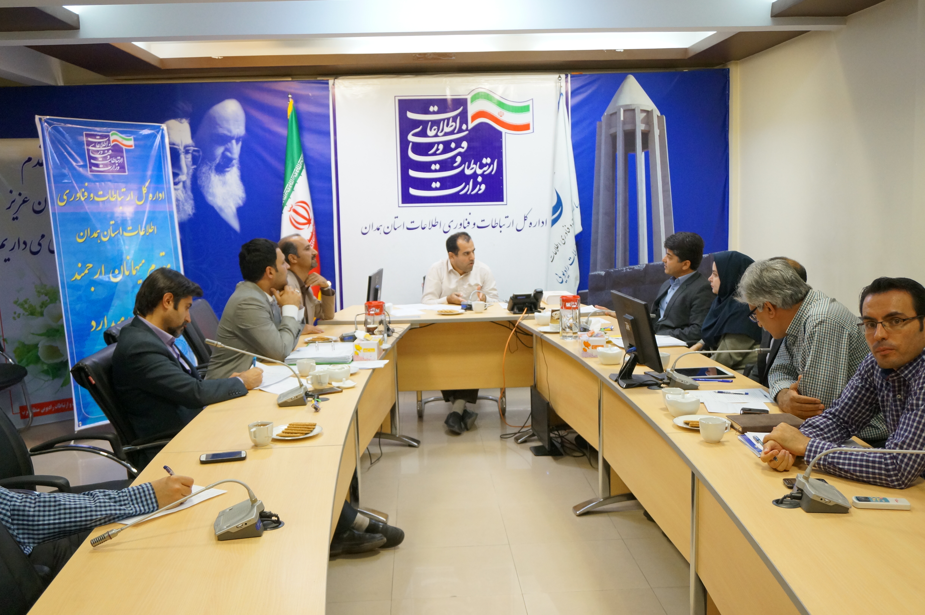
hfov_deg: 53.2
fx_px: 924
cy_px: 308
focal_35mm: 36
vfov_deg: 36.8
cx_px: 462
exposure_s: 1/160
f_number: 4.5
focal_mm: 24
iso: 1250
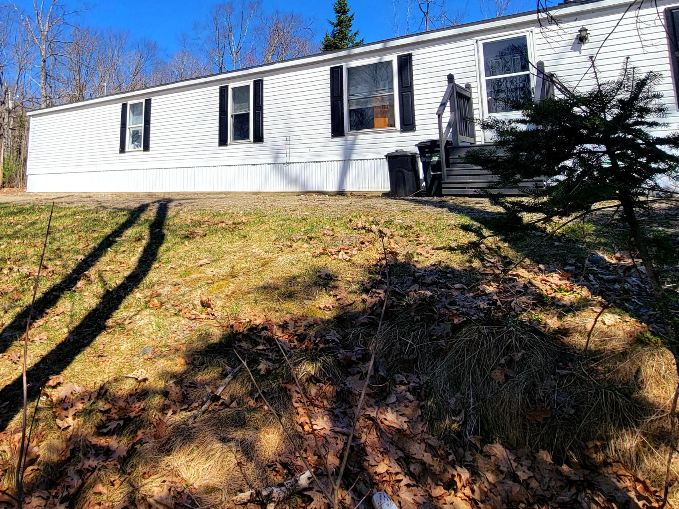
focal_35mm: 23
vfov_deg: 55.6
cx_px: 236
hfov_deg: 72.1
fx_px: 451
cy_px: 117
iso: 50
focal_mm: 2.2
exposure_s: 1/1429
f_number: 2.2
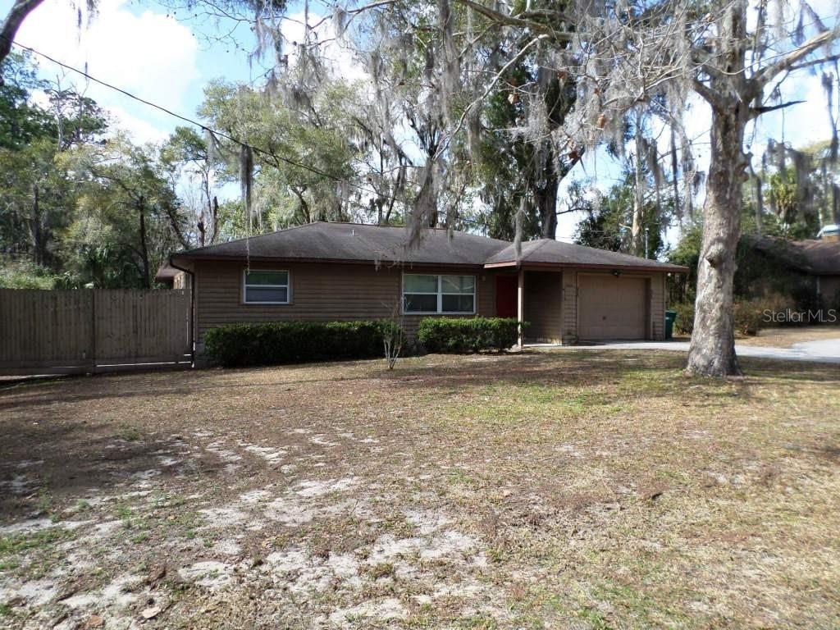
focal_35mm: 25
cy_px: 315
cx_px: 420
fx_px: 607
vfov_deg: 54.9
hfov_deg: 69.4
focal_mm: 4.5
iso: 80
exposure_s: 1/750
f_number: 2.5
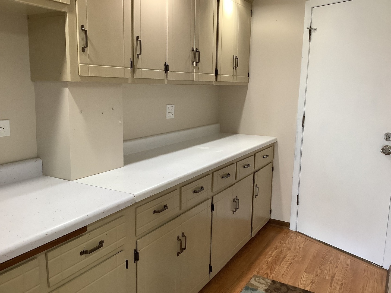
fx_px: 350
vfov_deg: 45.4
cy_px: 146
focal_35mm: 31
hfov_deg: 58.4
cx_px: 196
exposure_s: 1/60
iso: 125
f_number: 2.4
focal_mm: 3.3
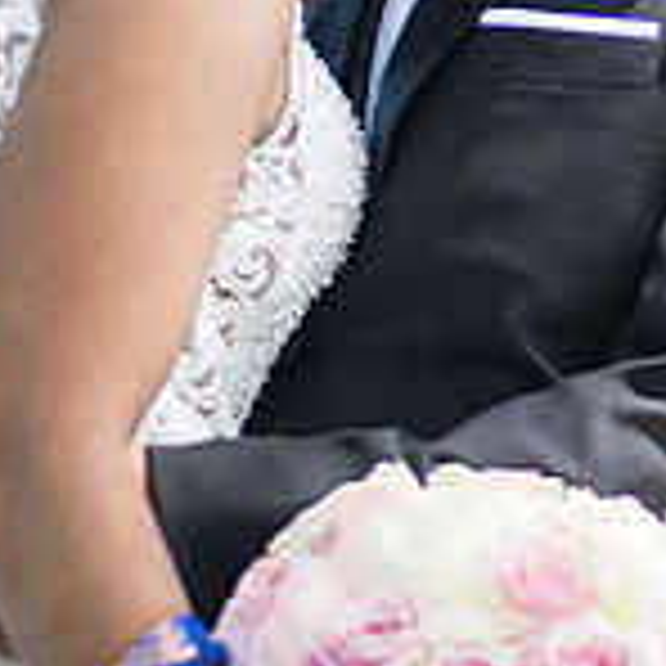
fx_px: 6073
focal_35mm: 279
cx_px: 680
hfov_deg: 6.3
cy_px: -151
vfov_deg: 6.2
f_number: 1.2
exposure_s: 1/2000
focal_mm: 56
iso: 160
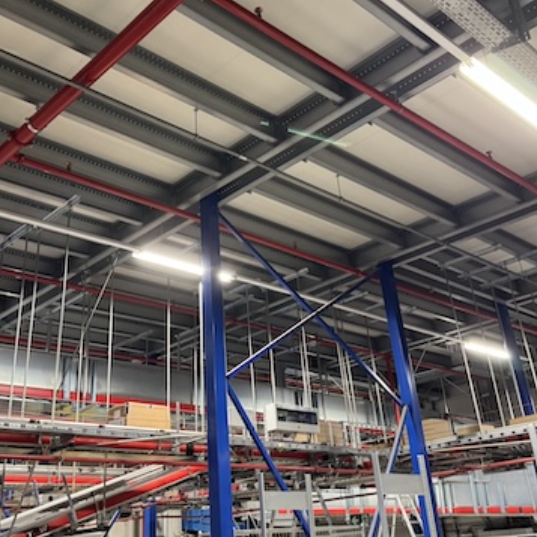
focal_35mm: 38
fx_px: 667
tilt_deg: +26.3
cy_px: 197
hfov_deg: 43.8
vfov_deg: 43.5
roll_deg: +4.6
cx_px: 250
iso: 500
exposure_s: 1/50
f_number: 1.78
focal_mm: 6.76
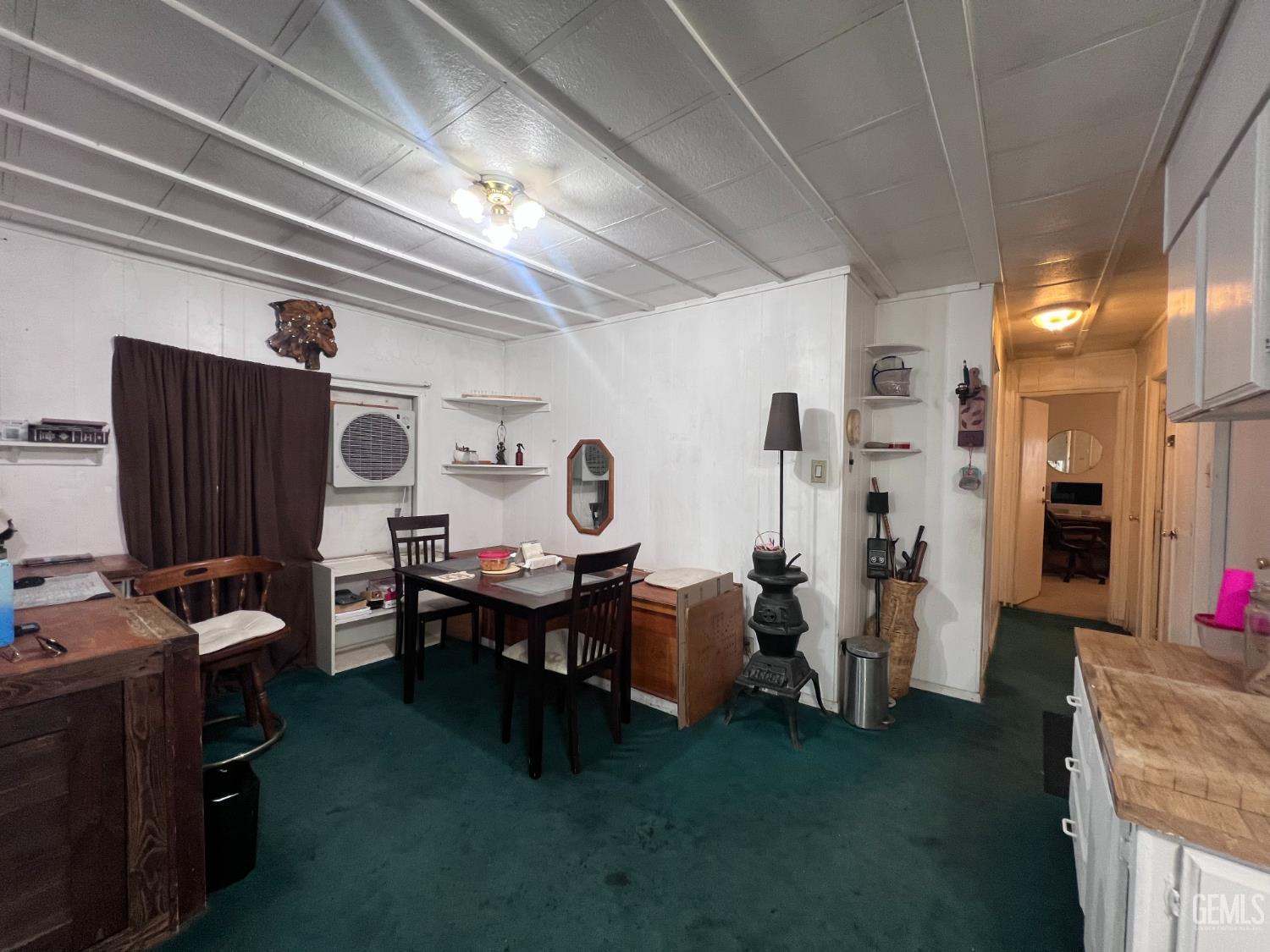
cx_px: 635
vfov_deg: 89.9
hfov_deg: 106.2
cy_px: 476
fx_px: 477
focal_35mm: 13
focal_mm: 1.57
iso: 160
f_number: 1.8
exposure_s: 1/60
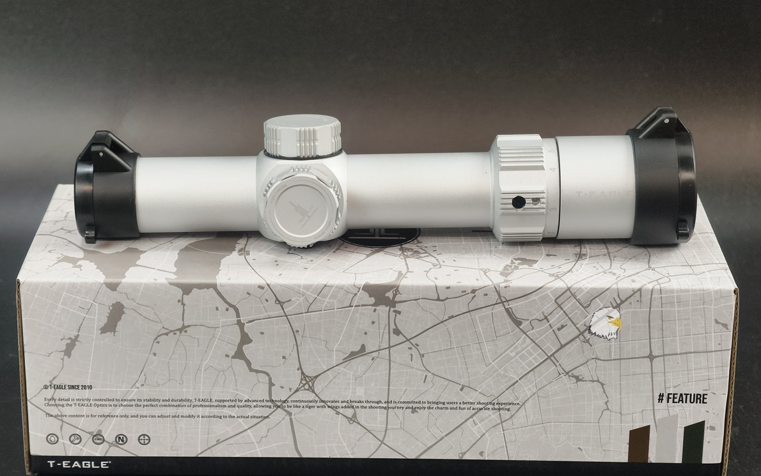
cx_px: 378
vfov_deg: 14.4
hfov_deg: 22.8
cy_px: 237
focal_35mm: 91
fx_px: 1887
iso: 814
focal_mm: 22.48
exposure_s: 1/30
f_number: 2.67
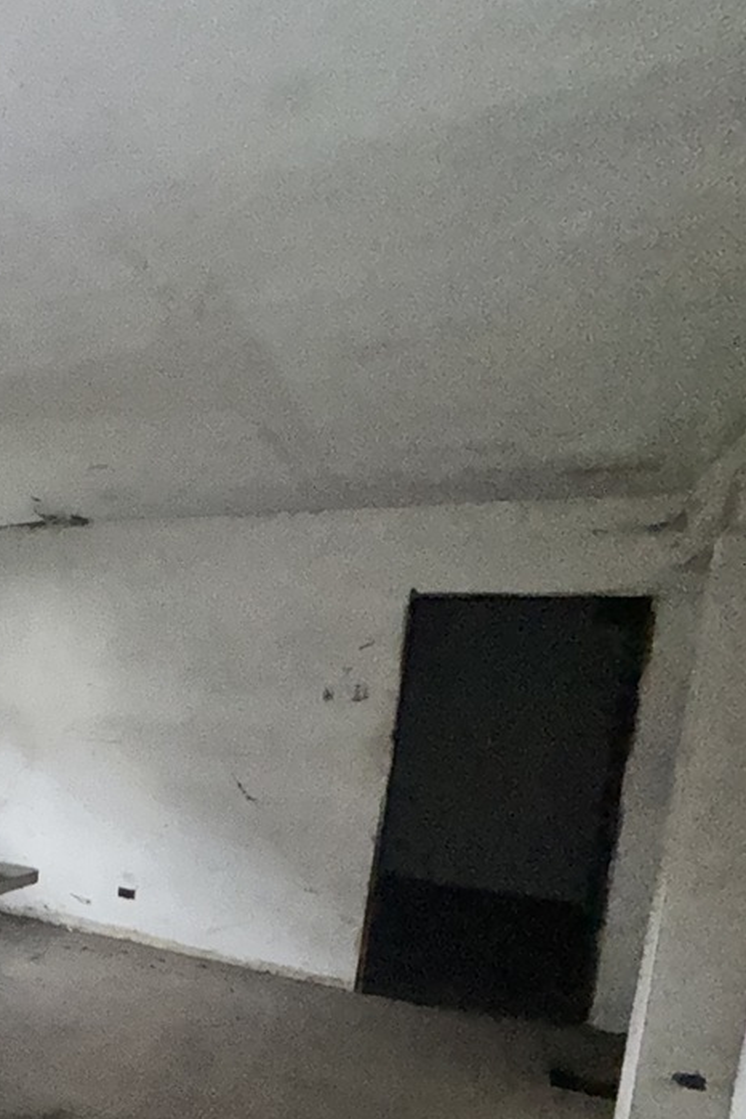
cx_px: -328
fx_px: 932
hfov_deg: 29.7
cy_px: 756
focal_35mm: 30
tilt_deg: -7.2
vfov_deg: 60.3
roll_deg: -3.3
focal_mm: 2.22
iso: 320
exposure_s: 1/60
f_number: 2.2
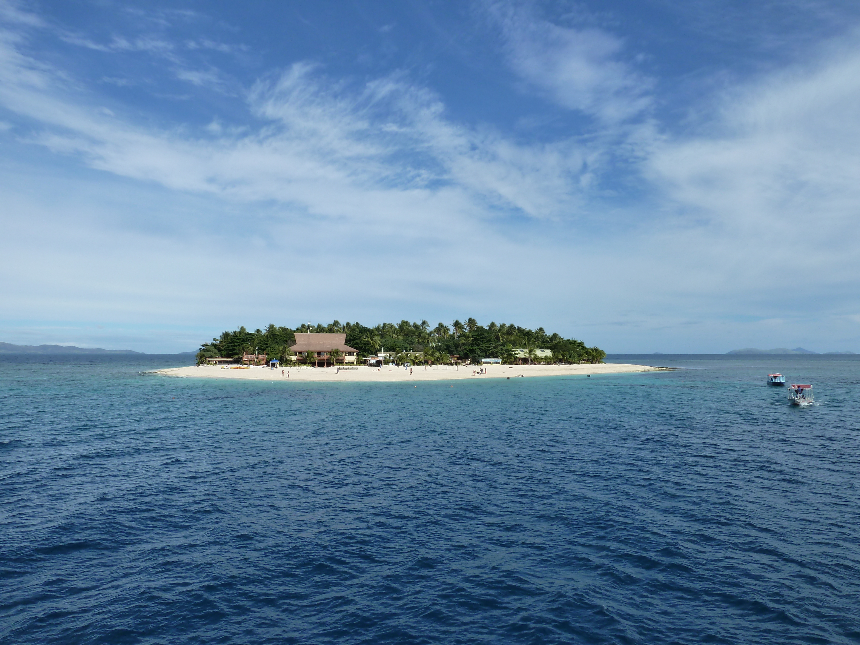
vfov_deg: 54.9
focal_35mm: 25
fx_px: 621
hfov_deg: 69.4
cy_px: 322
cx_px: 430
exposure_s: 1/500
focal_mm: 4.1
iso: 125
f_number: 5.6
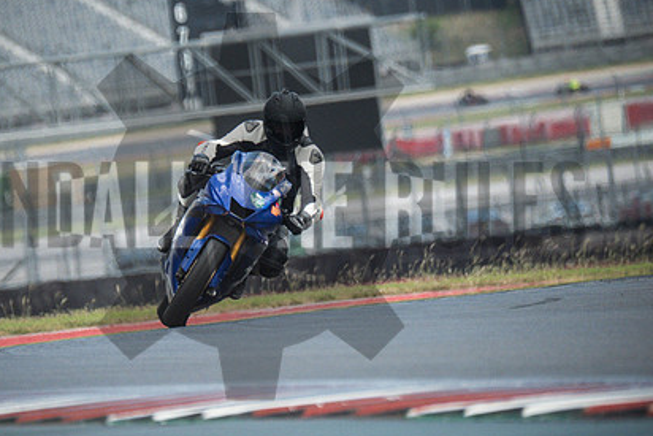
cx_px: 250
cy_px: 207
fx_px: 15332
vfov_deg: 1.6
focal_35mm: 845
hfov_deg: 2.4
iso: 2500
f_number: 5.6
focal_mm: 400
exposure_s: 1/2500
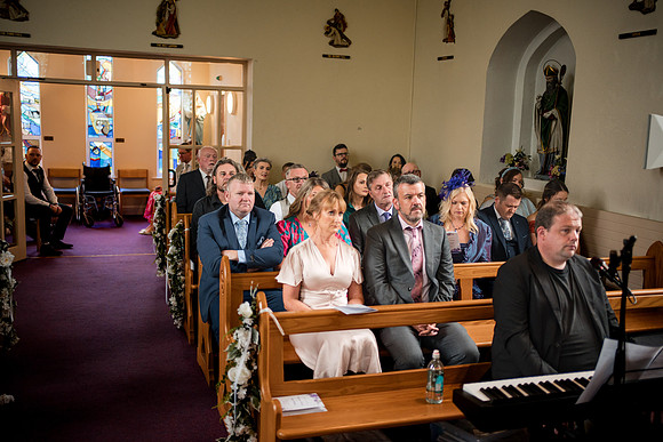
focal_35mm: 35
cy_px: 221
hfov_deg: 54.4
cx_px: 332
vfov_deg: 37.9
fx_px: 645
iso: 800
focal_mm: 35
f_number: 1.8
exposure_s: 1/500
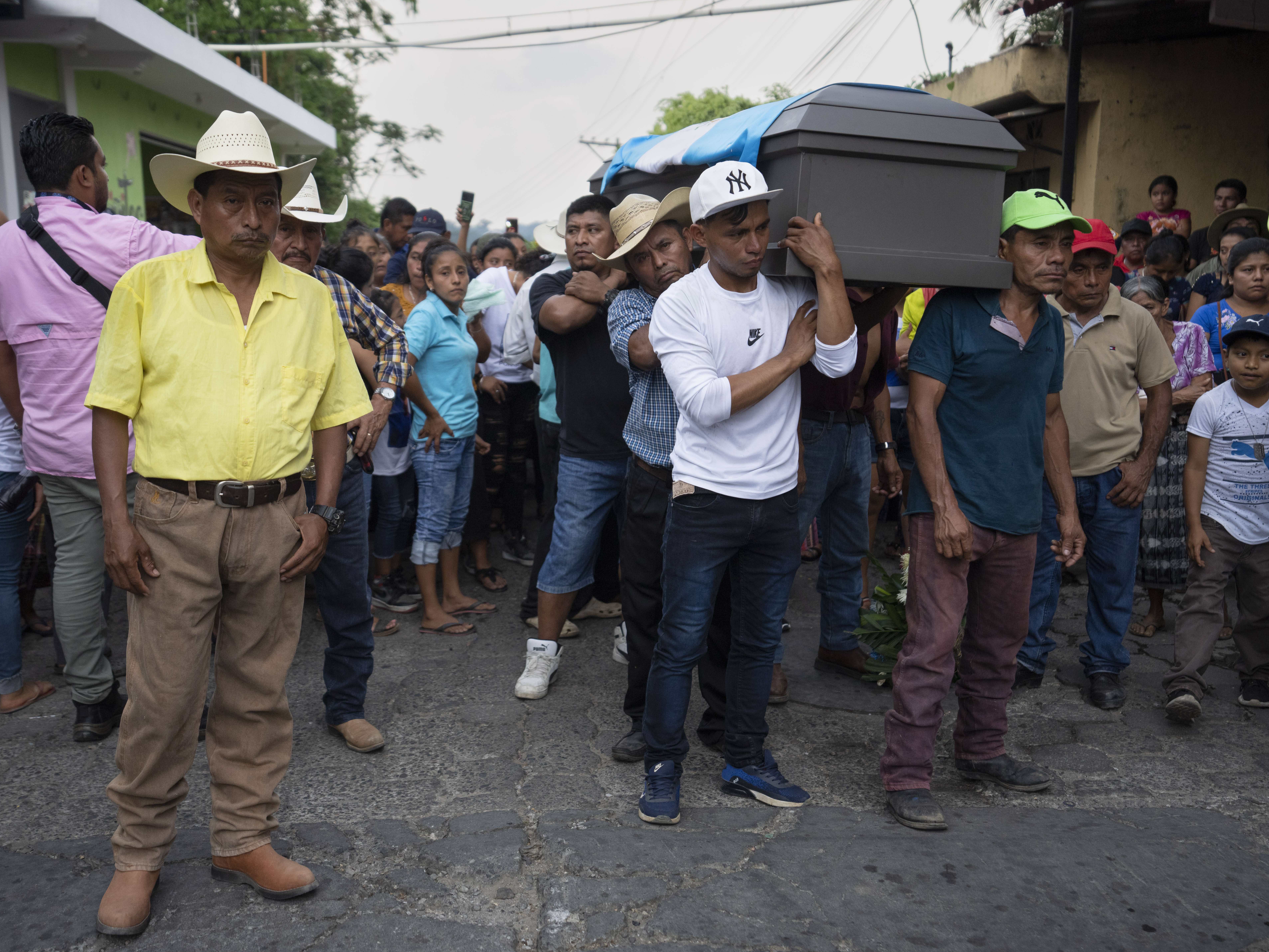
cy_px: 476
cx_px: 622
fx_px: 1393
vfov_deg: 37.7
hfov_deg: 49.0
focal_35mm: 38
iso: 400
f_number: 2.8
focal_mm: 35
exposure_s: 1/2500
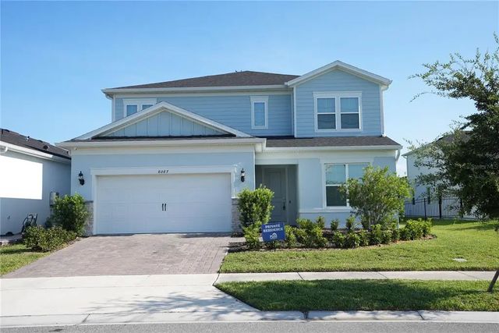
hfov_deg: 54.4
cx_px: 250
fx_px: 485
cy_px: 166
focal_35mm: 35
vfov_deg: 37.9
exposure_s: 1/400
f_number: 4.5
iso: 80
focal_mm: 35
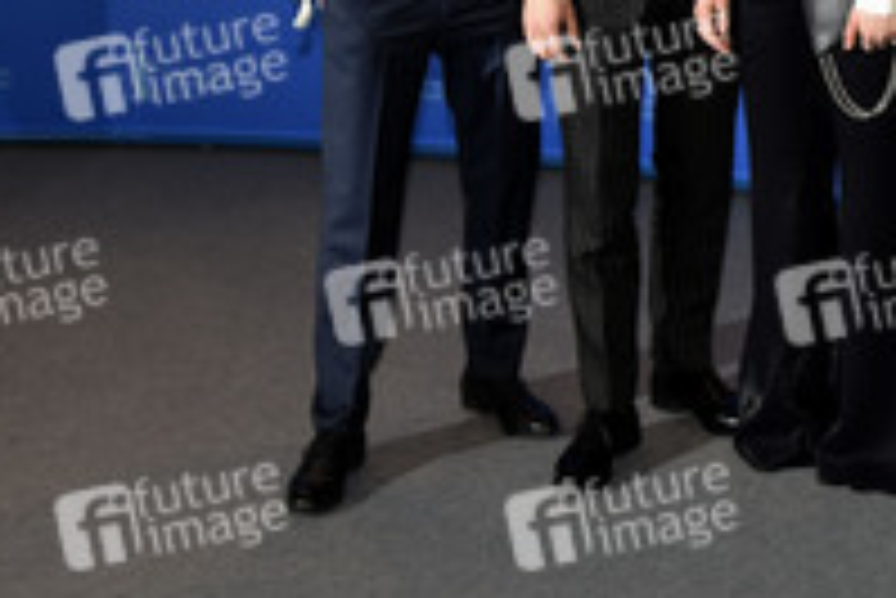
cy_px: -45
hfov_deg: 20.6
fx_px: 2366
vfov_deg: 14.1
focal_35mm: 95
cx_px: 952
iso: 640
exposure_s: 1/250
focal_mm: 28
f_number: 5
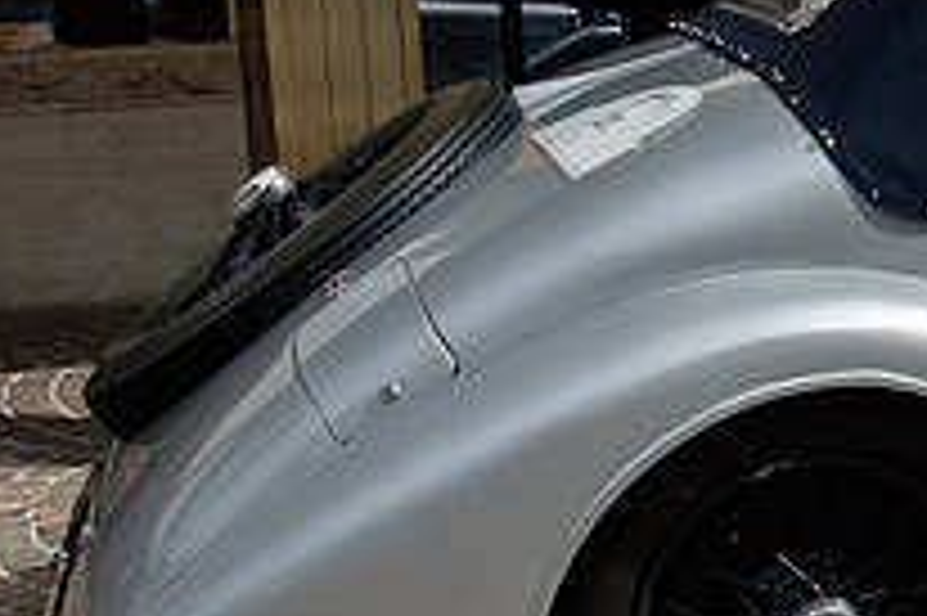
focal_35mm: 76
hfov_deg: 23.2
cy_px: 160
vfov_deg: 17.8
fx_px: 1955
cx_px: 1251
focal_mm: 18
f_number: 10
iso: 250
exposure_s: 1/125
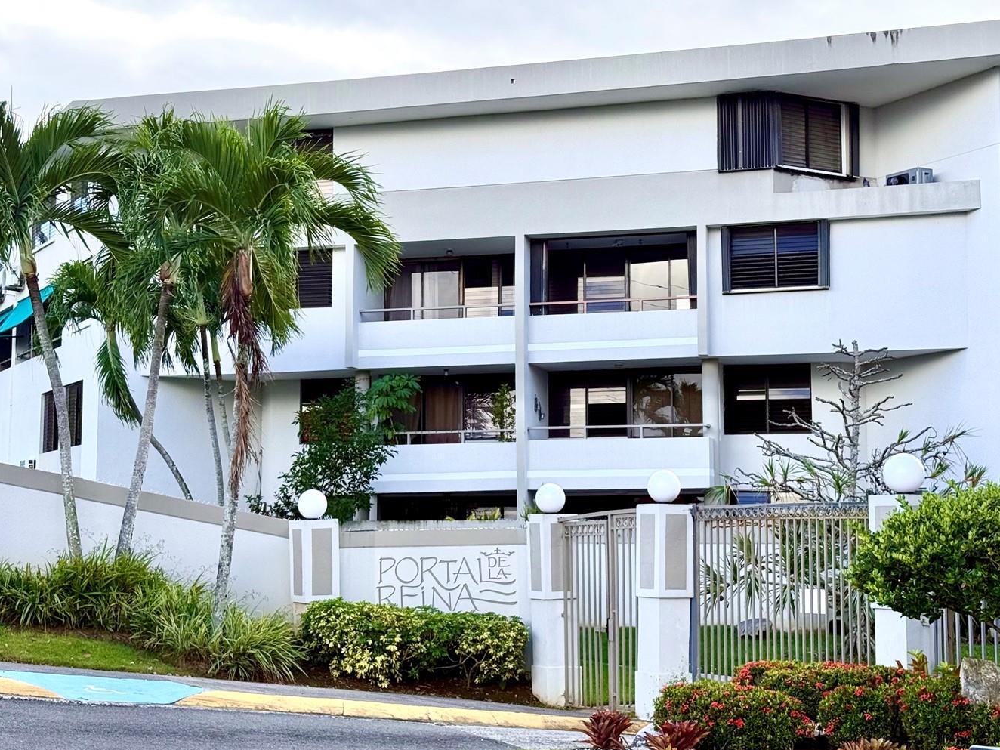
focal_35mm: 58
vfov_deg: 25.2
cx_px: 480
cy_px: 356
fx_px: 1676
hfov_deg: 33.2
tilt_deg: +6.5
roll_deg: -0.5
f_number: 1.78
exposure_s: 1/975
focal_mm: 6.76
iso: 64
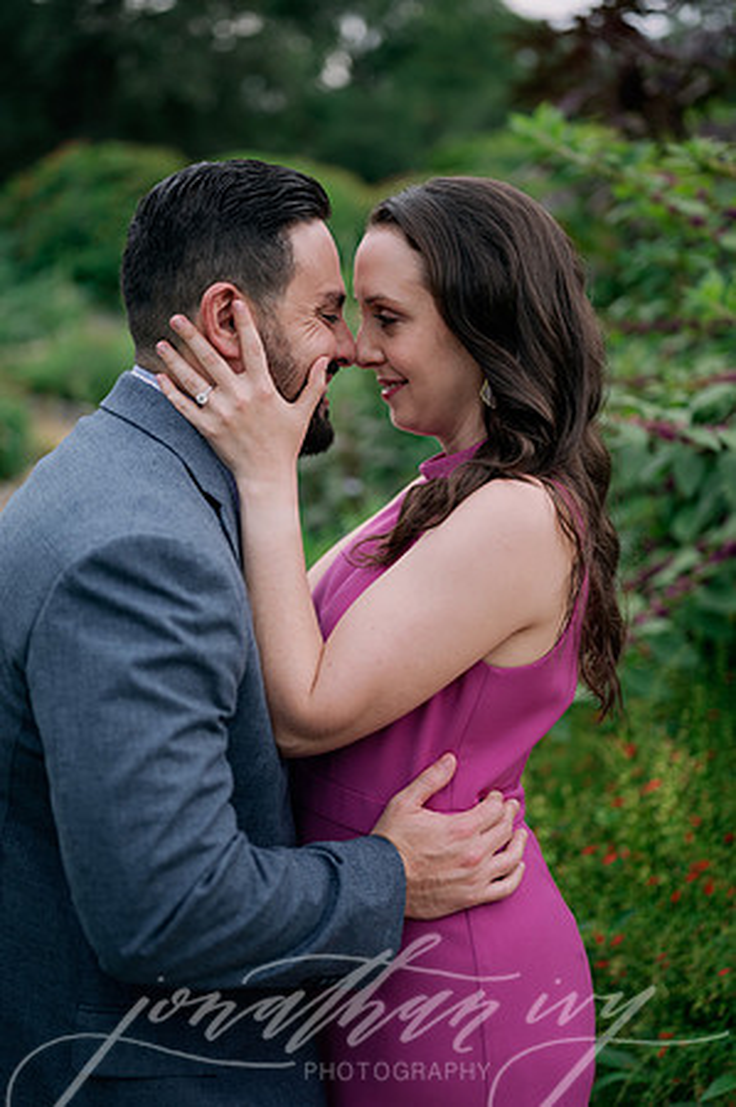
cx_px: 368
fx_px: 1537
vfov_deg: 39.6
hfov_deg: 26.9
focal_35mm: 50
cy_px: 554
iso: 160
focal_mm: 50
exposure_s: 1/800
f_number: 2
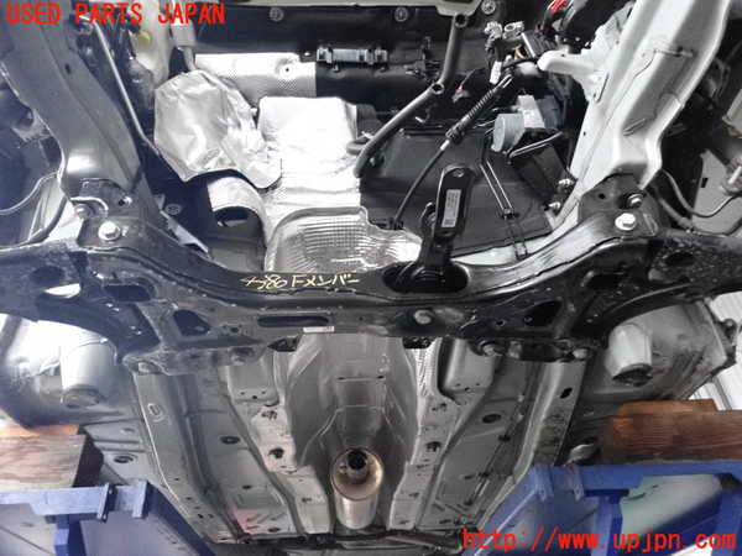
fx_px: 536
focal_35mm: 25
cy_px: 278
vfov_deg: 54.9
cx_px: 371
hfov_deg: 69.4
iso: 2000
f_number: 2
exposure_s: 1/125
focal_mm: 4.5
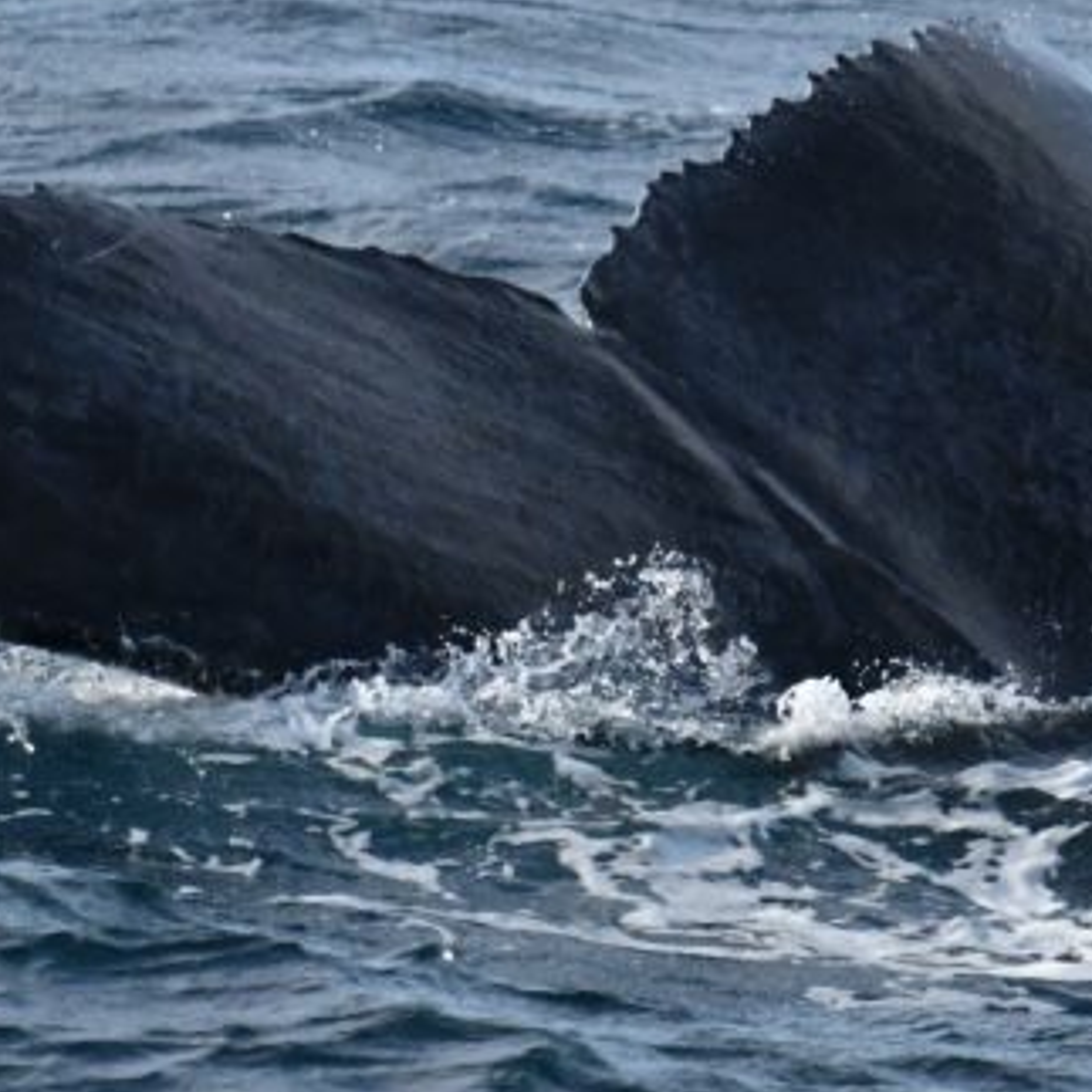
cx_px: 250
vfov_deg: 1.4
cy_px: 431
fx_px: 45113
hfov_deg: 1.4
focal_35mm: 1264
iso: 2200
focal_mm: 600
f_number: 6.3
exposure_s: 1/8000
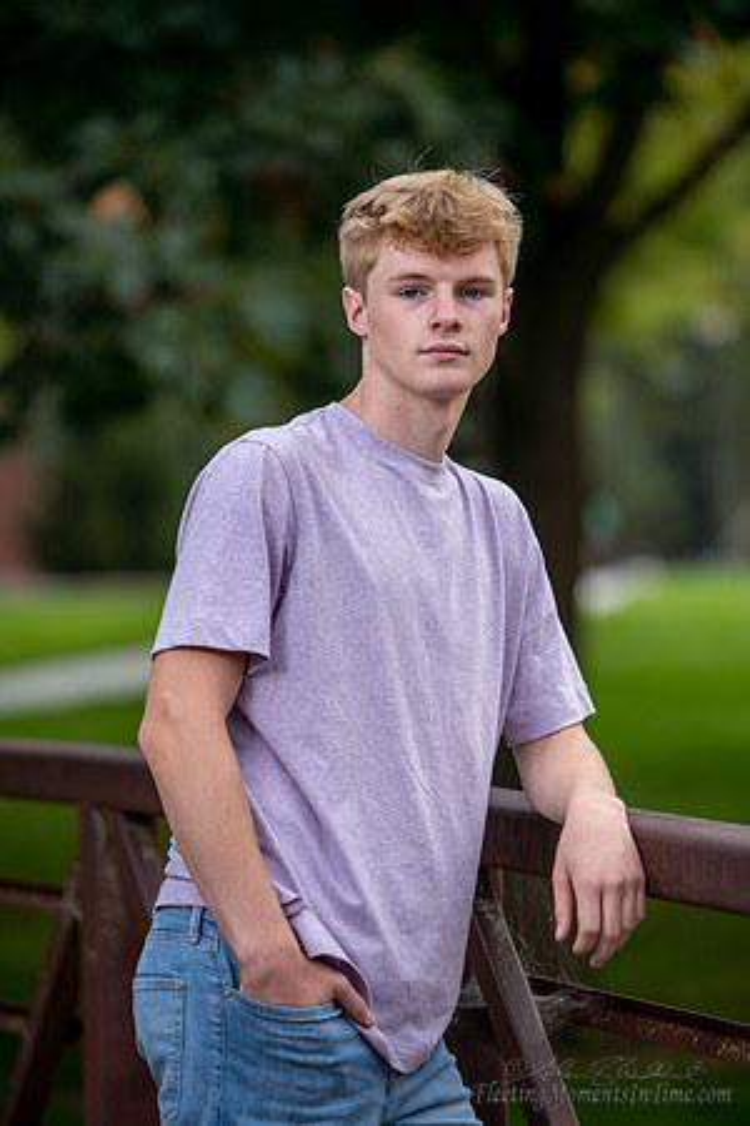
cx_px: 375
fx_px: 5000
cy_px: 563
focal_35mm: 160
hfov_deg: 8.6
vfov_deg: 12.8
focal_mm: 160
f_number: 3.2
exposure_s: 1/250
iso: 100
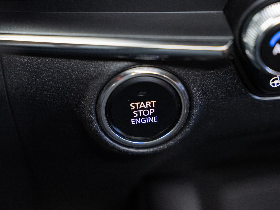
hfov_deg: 23.5
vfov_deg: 17.7
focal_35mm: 83
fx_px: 673
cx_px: 144
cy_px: 110
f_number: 3.5
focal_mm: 62.7
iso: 1000
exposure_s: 1/40
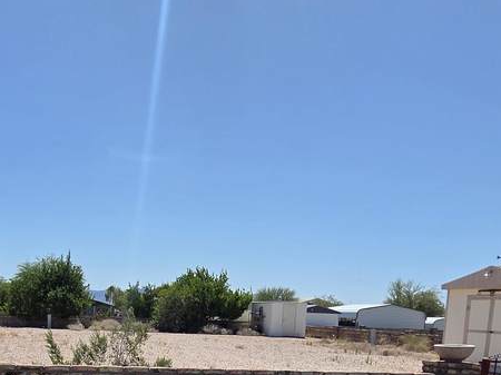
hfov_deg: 48.2
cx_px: 124
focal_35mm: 37
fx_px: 535
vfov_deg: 35.2
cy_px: 371
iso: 50
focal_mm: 2.2
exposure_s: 1/3151
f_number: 2.2
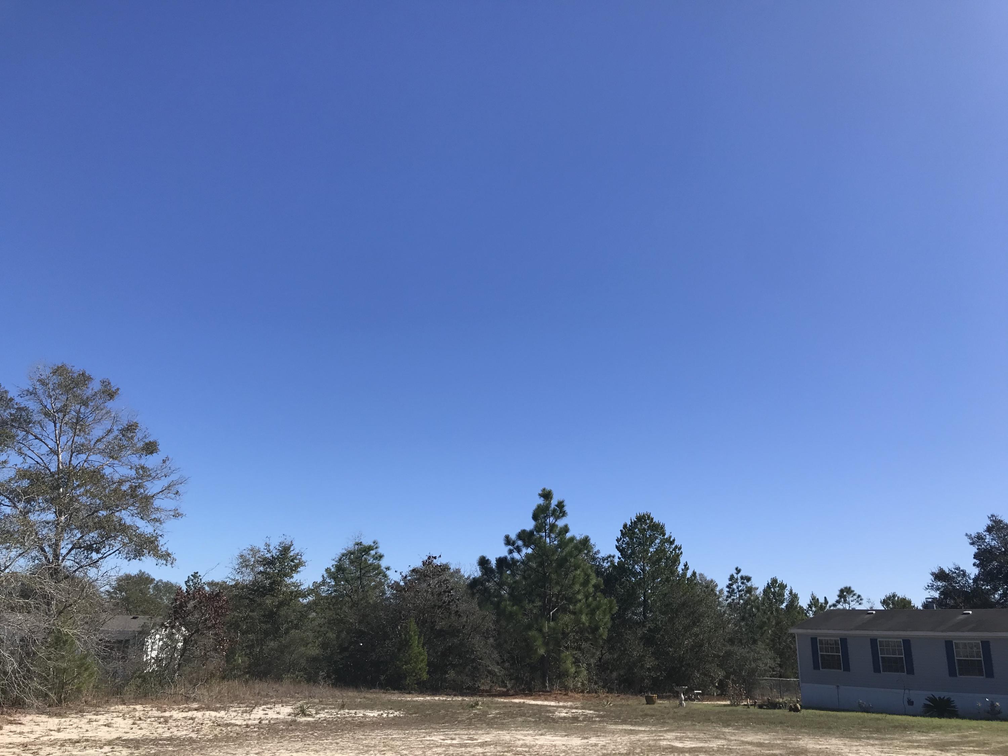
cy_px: 378
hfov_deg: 63.4
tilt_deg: +18.9
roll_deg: -1.9
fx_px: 815
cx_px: 504
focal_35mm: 28
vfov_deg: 49.7
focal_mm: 3.99
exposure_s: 1/2907
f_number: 1.8
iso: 20
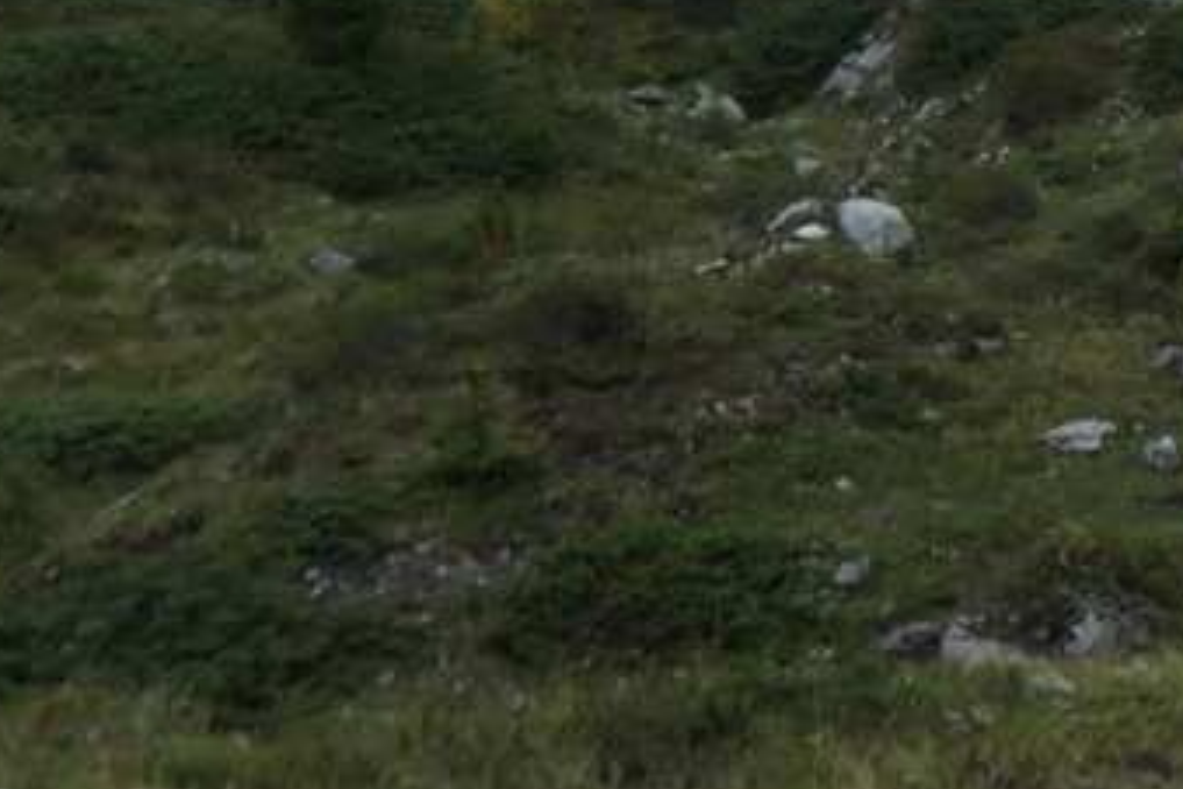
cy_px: -929
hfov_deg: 9.9
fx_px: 6835
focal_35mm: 208
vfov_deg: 6.4
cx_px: 946
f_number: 4.1
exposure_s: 1/800
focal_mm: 17.1
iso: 200
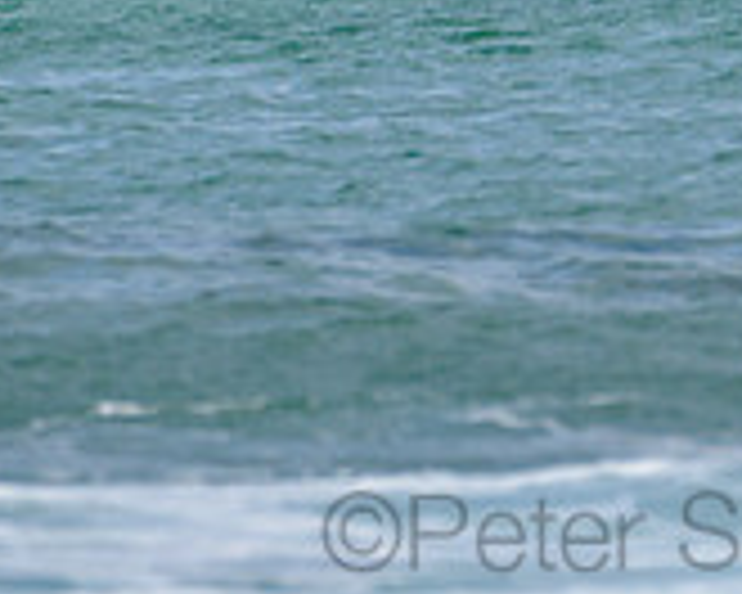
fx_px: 44272
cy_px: -312
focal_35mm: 2016
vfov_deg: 0.8
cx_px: 964
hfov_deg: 1.0
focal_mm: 500
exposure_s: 1/2000
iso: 140
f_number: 5.6
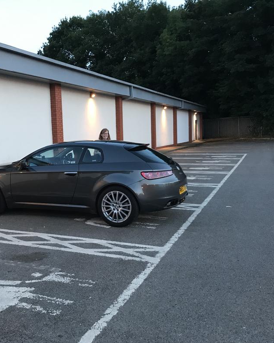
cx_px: 85
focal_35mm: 37
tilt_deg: -4.1
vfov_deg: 49.1
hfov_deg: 39.5
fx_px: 375
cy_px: 174
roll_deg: +1.8
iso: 50
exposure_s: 1/17
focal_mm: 3.99
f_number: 1.8
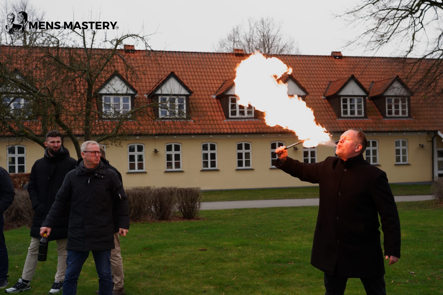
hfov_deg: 44.5
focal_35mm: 44
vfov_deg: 30.5
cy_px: 148
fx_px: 541
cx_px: 222
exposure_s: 1/80
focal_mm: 44
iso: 320
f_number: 5.6
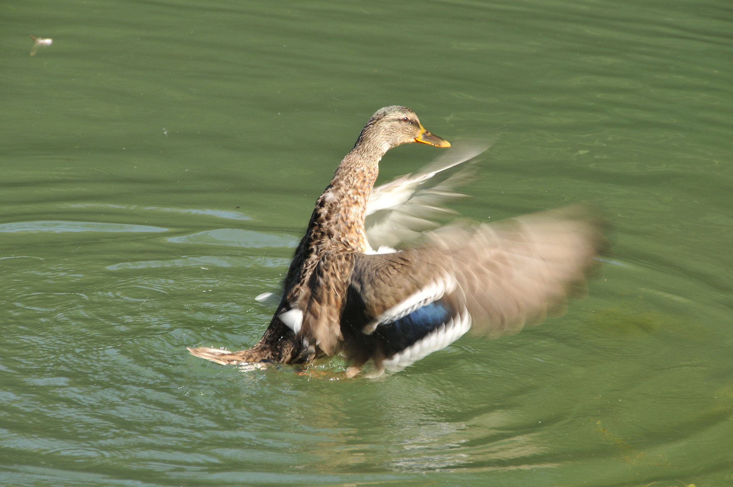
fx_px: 6101
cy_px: 244
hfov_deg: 6.9
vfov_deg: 4.6
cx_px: 366
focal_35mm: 300
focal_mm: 200
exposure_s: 1/80
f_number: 11
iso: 200
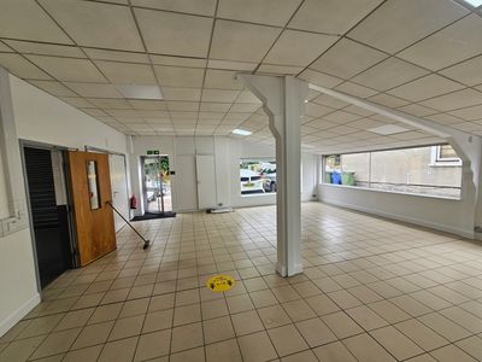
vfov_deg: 89.9
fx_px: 181
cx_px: 241
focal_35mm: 13
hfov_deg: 106.2
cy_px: 181
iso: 50
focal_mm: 2.2
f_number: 2.2
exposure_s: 1/100
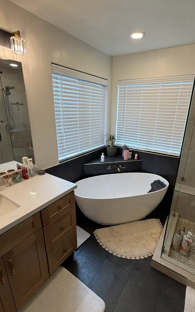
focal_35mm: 18
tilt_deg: -18.6
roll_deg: -2.1
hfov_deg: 64.9
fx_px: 153
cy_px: 158
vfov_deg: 91.1
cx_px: 105
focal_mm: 2.22
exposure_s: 1/120
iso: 100
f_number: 2.2
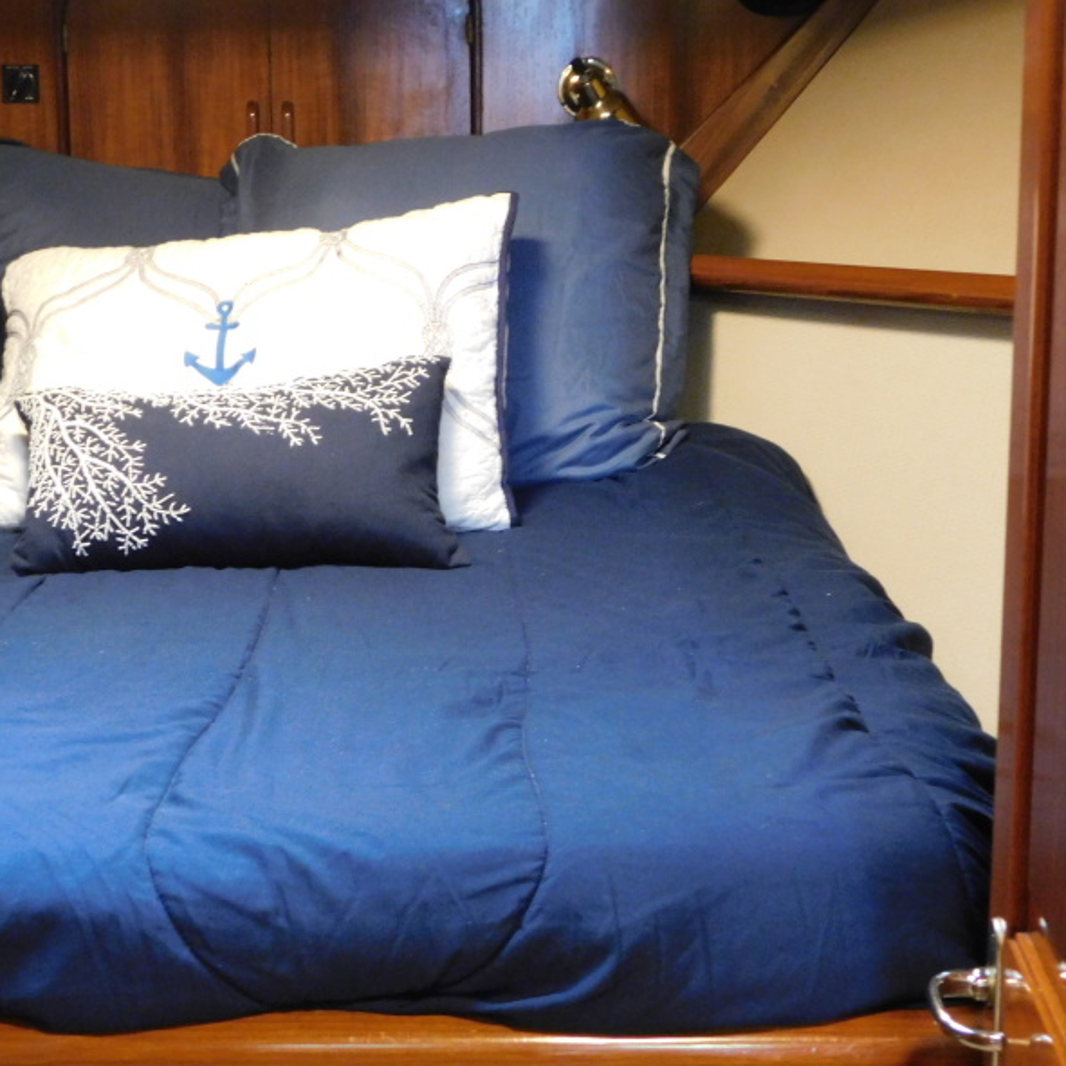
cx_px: 402
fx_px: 2125
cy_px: 532
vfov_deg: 28.2
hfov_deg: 28.1
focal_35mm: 61
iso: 800
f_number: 3.8
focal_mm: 9
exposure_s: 1/6
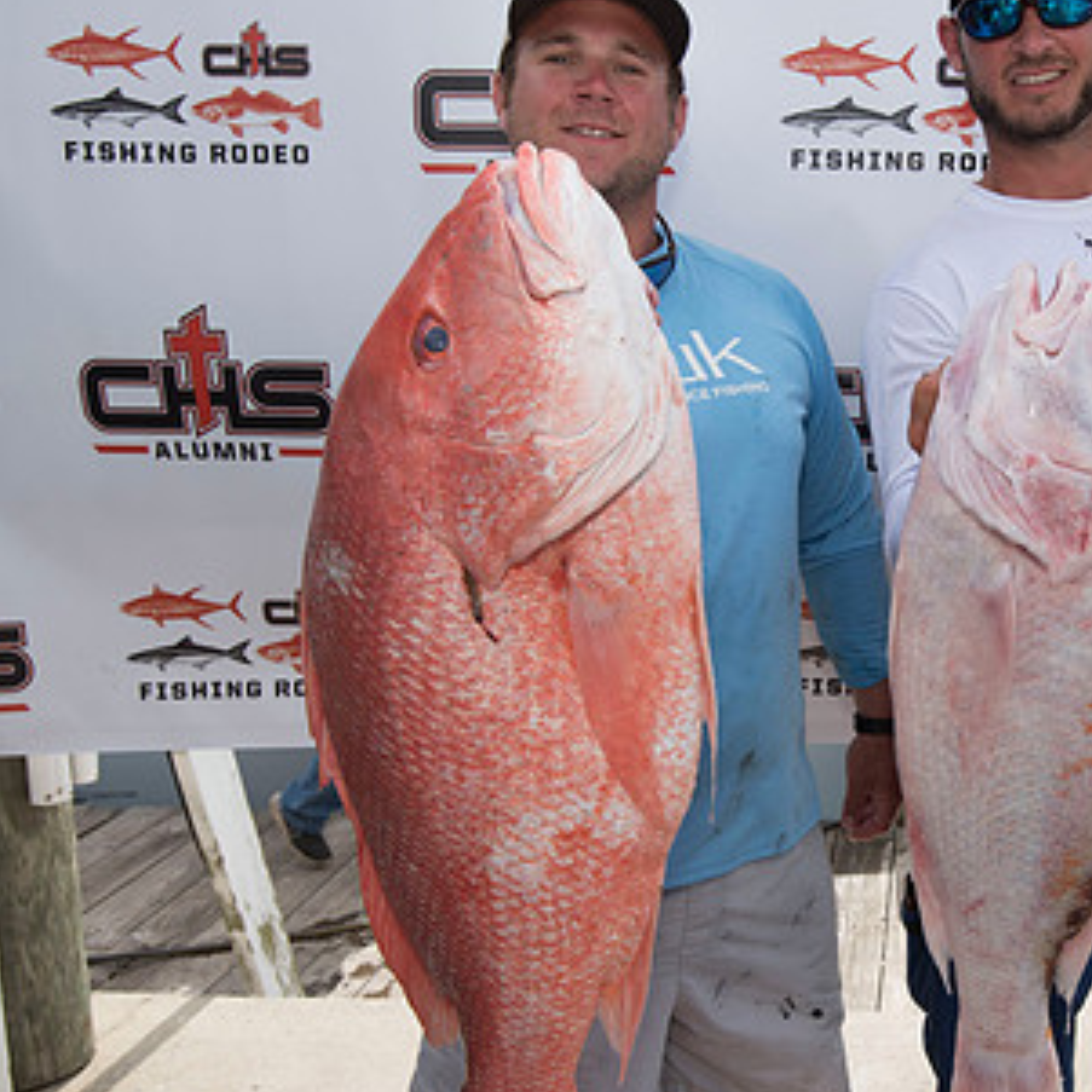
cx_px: 874
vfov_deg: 40.9
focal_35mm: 41
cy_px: 593
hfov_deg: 39.3
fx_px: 1463
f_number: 9
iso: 250
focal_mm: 25
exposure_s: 1/320
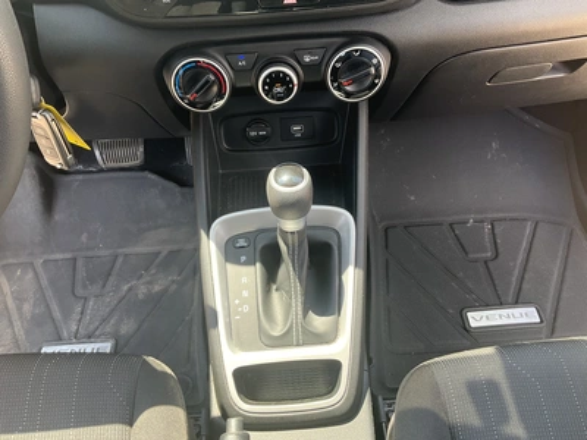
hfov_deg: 61.7
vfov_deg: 48.2
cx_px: 294
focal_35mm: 29
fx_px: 492
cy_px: 220
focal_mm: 3
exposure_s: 1/122
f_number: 1.8
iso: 50
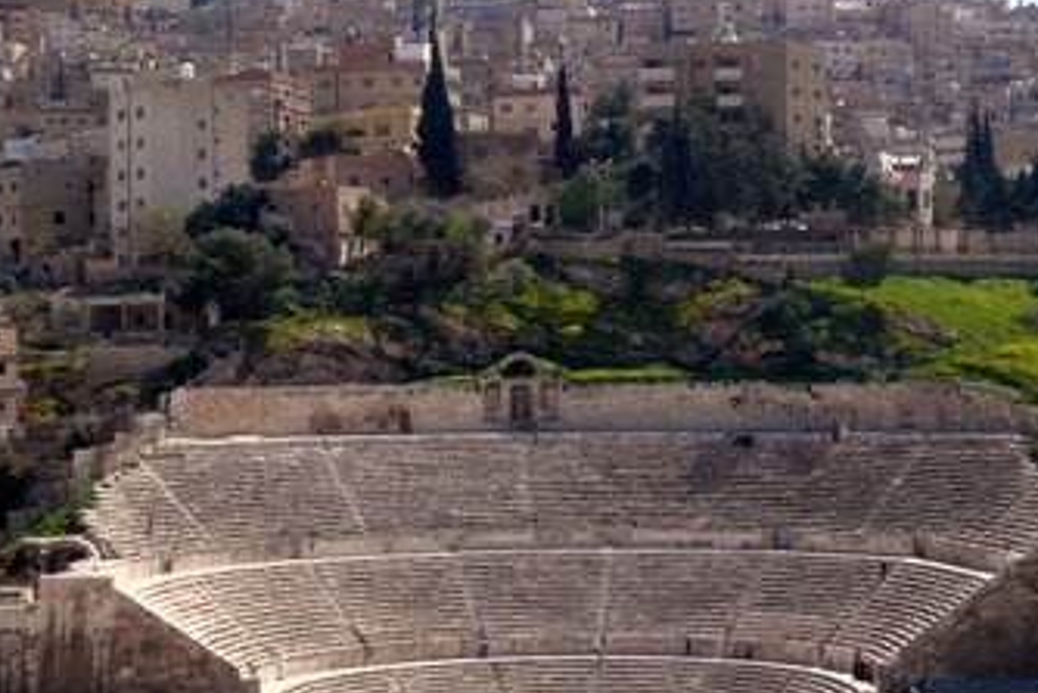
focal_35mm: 98
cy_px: 291
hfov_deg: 20.7
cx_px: 693
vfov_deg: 14.0
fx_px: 2827
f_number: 4.1
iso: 100
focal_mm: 10.3
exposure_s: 1/800
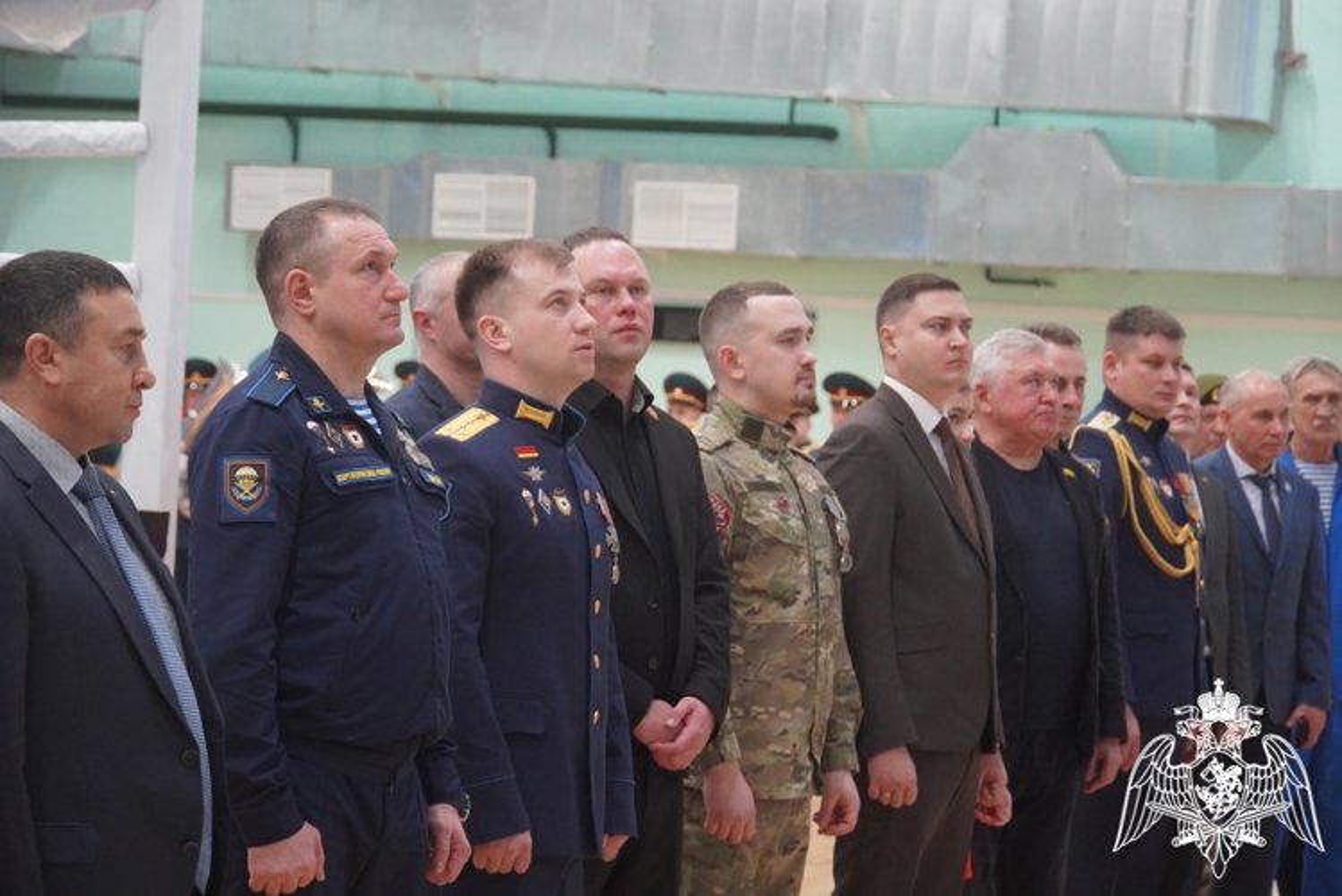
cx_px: 671
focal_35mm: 110
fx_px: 4083
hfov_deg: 18.7
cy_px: 448
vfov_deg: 12.5
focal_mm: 73
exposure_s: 1/160
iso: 3200
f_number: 5.6
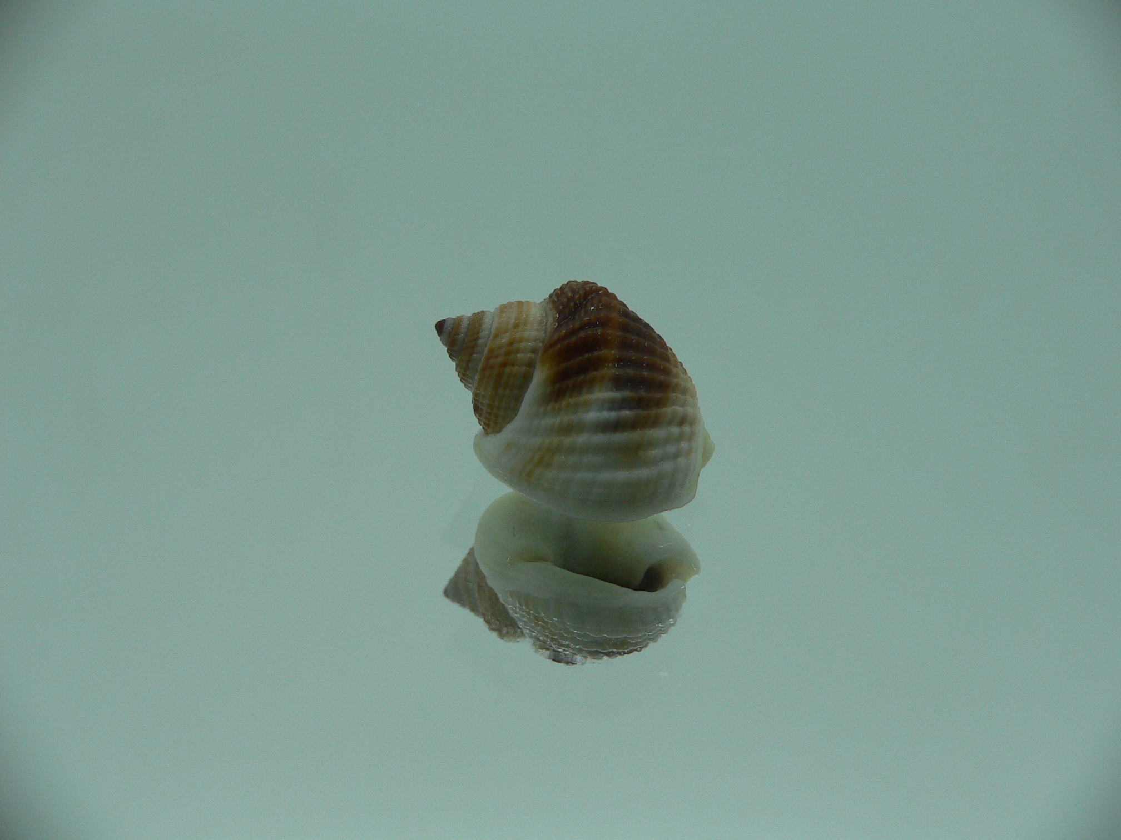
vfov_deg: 40.7
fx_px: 1133
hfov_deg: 52.6
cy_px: 420
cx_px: 560
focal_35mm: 35
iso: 80
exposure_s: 1/80
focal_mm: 4.6
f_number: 2.8
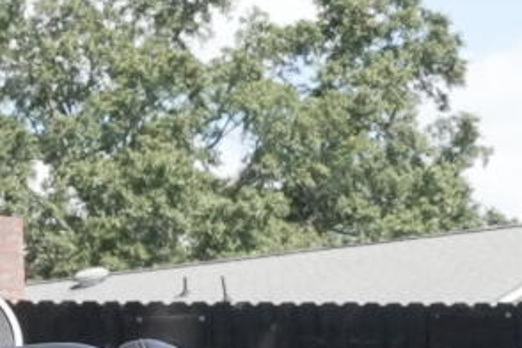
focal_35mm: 272
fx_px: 3944
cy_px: 467
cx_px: 412
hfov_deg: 7.6
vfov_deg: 5.0
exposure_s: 1/400
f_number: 13
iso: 1250
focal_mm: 40
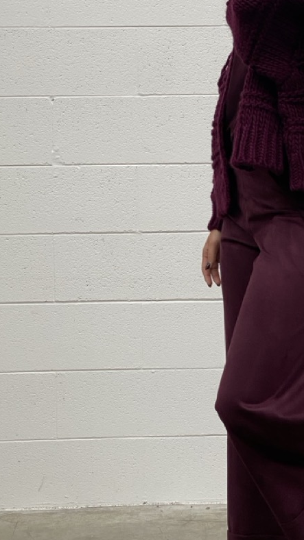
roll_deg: -0.4
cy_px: 236
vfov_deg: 23.2
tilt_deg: -4.9
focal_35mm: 92
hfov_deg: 12.9
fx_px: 1319
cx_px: 320
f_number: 2
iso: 32
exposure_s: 1/122
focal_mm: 6
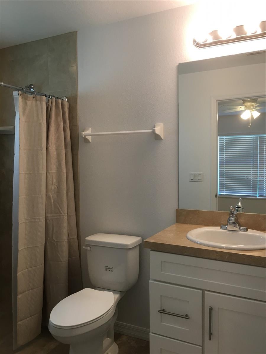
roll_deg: -0.5
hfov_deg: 48.2
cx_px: 133
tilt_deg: -4.5
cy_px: 177
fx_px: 297
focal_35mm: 29
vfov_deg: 61.7
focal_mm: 4.15
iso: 40
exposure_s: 1/33
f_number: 2.2
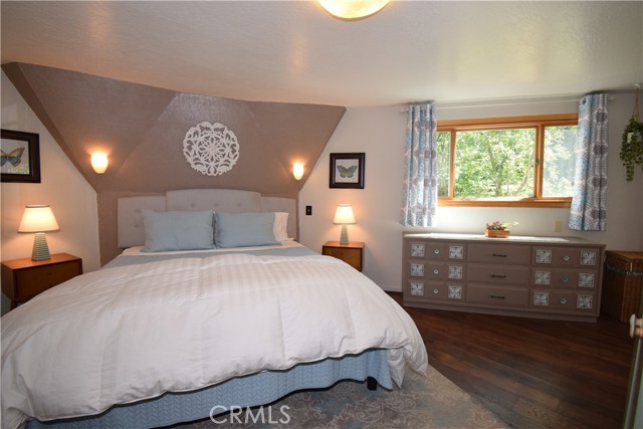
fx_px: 268
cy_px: 214
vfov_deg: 77.4
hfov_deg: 100.4
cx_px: 322
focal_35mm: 15
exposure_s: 1/125
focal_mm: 10
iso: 800
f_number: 5.6
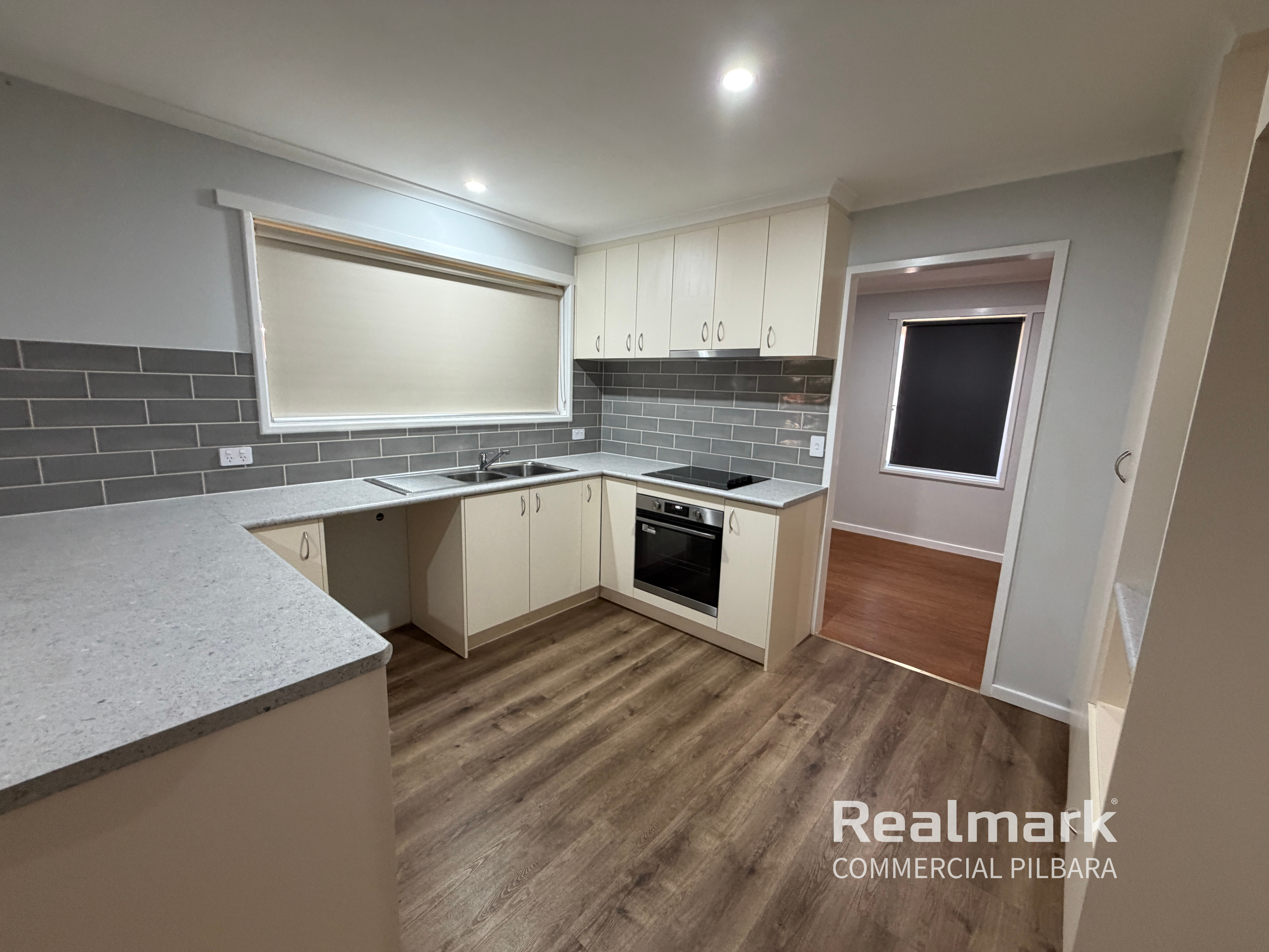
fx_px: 513
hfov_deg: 102.1
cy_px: 476
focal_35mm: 14
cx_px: 634
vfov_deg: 85.7
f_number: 2.2
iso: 320
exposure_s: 1/50
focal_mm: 2.22
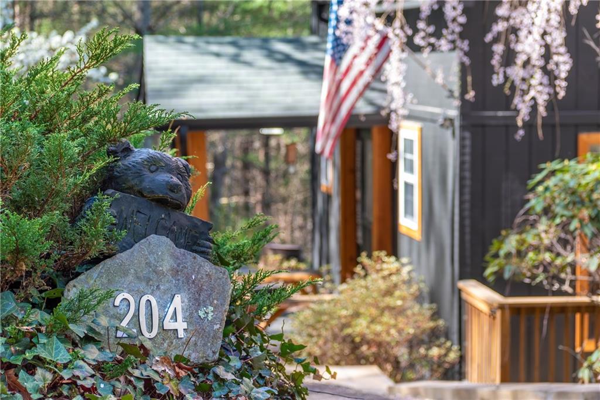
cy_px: 200
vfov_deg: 13.0
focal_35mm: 105
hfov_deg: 19.5
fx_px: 1749
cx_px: 300
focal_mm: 70
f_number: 4.5
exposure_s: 1/500
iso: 800
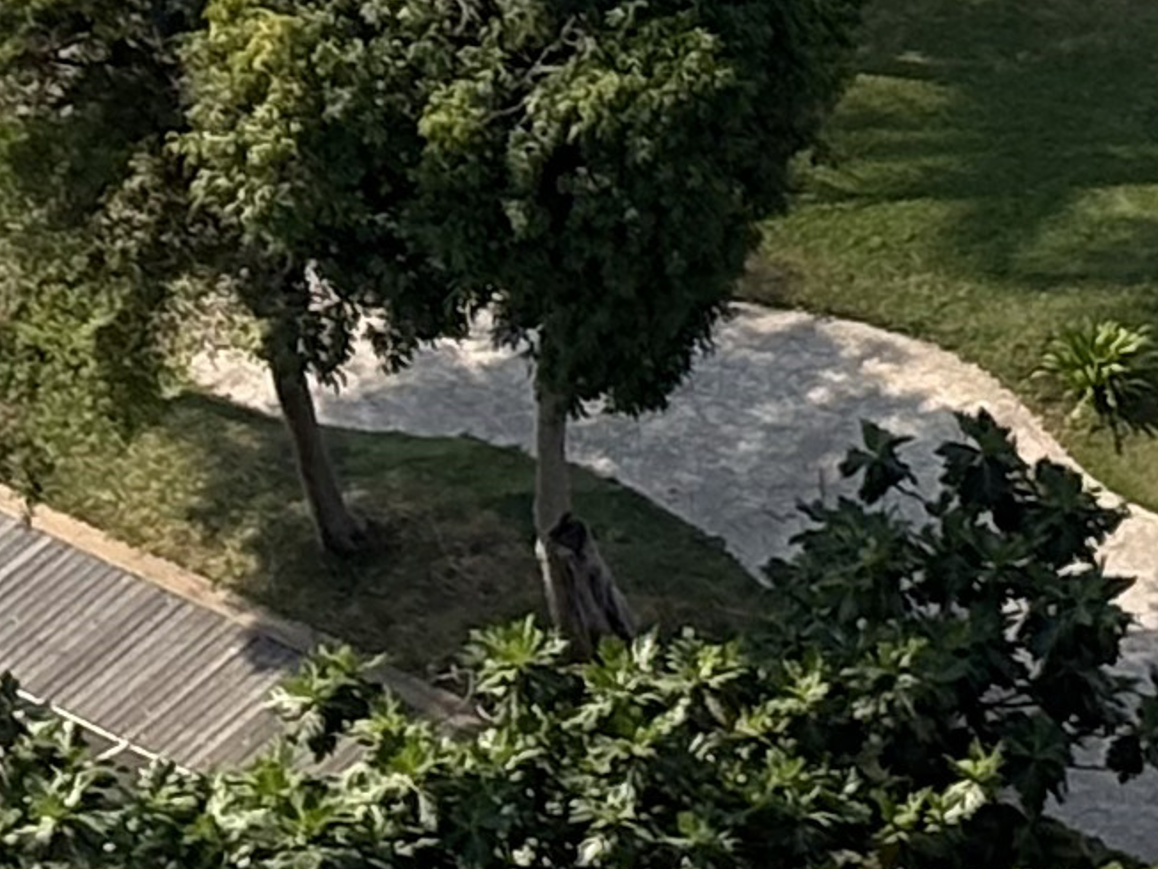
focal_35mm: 319
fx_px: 10671
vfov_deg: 4.5
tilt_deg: -30.3
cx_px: 3513
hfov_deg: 5.8
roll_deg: +1.0
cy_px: -1688
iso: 32
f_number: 1.6
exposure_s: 1/2075
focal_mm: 5.96
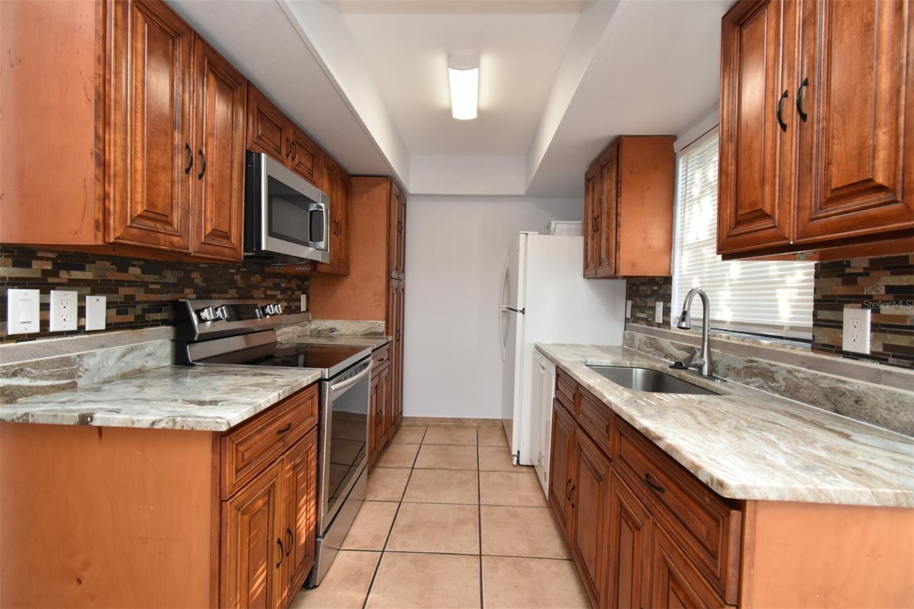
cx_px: 457
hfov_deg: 100.4
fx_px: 381
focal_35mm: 15
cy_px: 304
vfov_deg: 77.3
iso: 800
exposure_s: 1/100
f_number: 5
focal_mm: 10
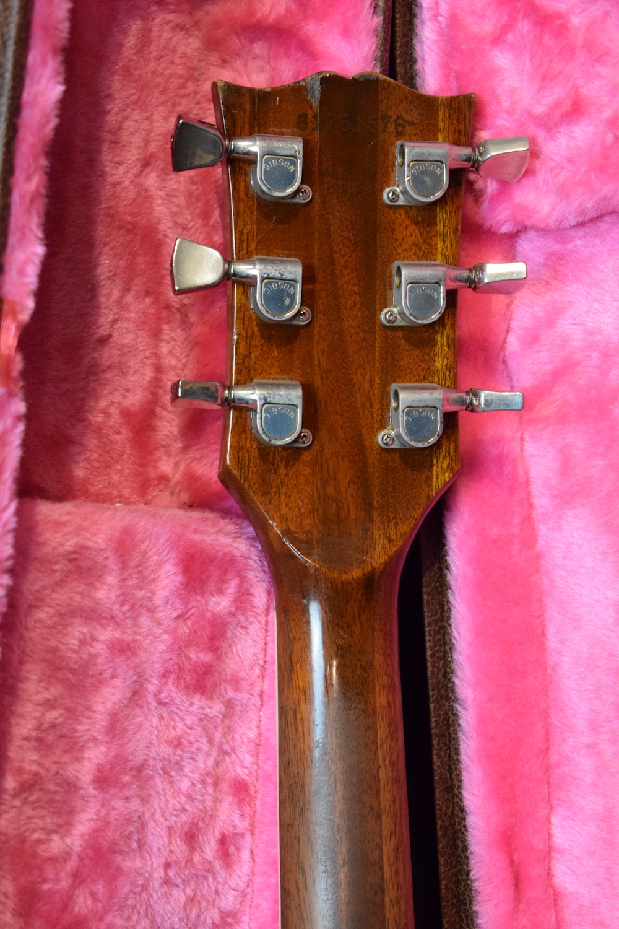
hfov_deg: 16.6
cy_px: 464
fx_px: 2128
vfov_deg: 24.6
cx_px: 310
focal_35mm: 82
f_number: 5.6
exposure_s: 1/60
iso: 4000
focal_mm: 55
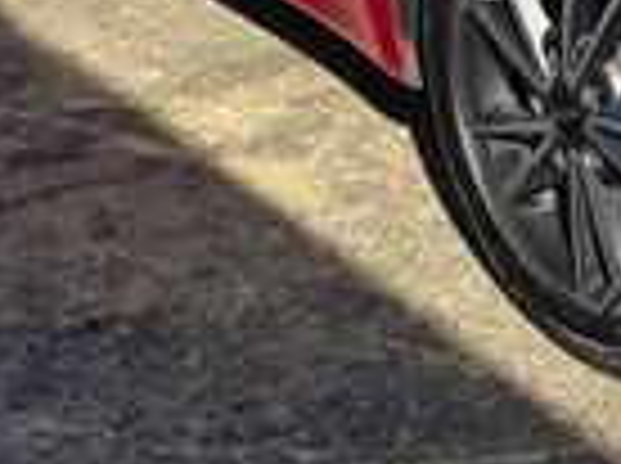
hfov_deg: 16.6
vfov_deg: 13.0
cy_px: -248
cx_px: 963
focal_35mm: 107
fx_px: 1916
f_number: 1.7
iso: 12
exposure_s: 1/614
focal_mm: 6.3
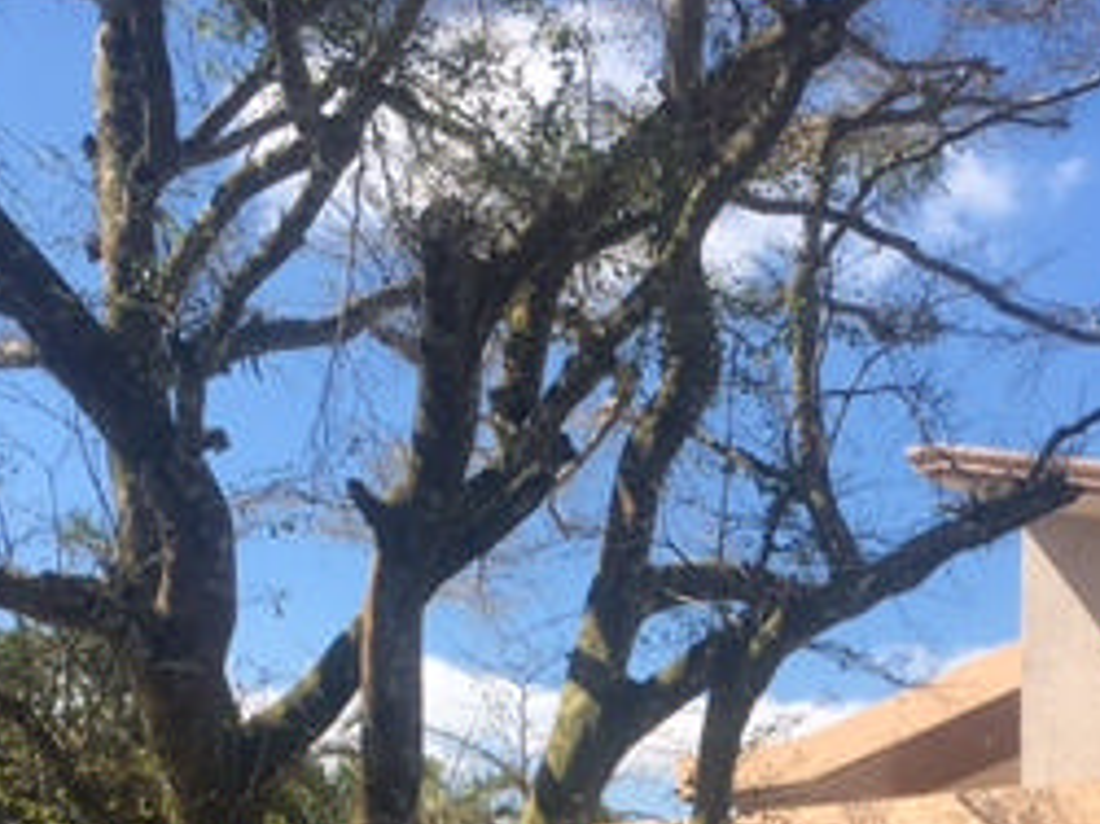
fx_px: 2350
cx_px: 776
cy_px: 964
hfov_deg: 26.1
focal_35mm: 74
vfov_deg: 18.9
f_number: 2.2
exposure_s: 1/1012
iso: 25
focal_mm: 4.15
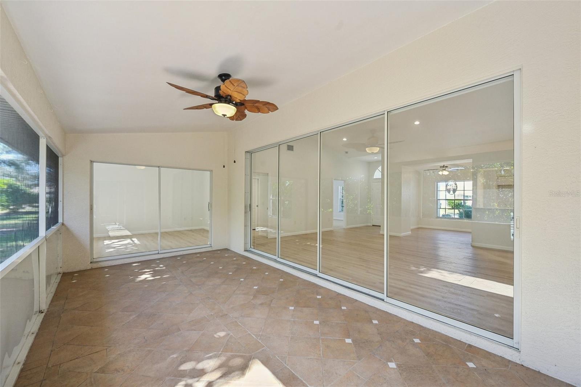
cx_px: 290
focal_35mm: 14
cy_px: 194
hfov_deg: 104.3
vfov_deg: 81.2
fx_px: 226
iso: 400
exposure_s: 1/50
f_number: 8
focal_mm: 14
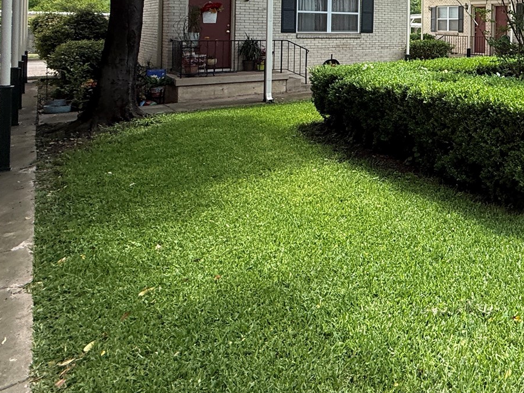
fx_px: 484
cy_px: 23
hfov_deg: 45.2
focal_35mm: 32
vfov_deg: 40.1
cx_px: 556
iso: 64
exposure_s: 1/717
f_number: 2.2
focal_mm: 2.22
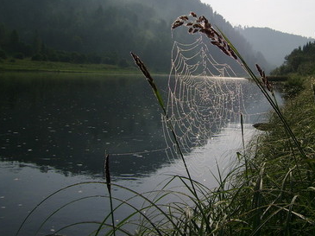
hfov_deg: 39.3
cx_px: 207
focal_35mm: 48
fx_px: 436
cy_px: 88
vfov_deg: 30.1
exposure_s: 1/1297
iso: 50
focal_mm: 5.95
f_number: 5.8
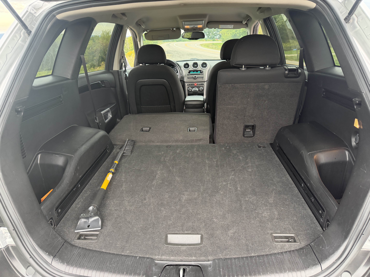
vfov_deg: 56.8
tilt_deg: -21.4
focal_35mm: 24
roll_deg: -1.3
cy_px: 138
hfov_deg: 71.6
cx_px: 185
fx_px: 257
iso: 200
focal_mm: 6.76
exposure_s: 1/103
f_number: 1.78
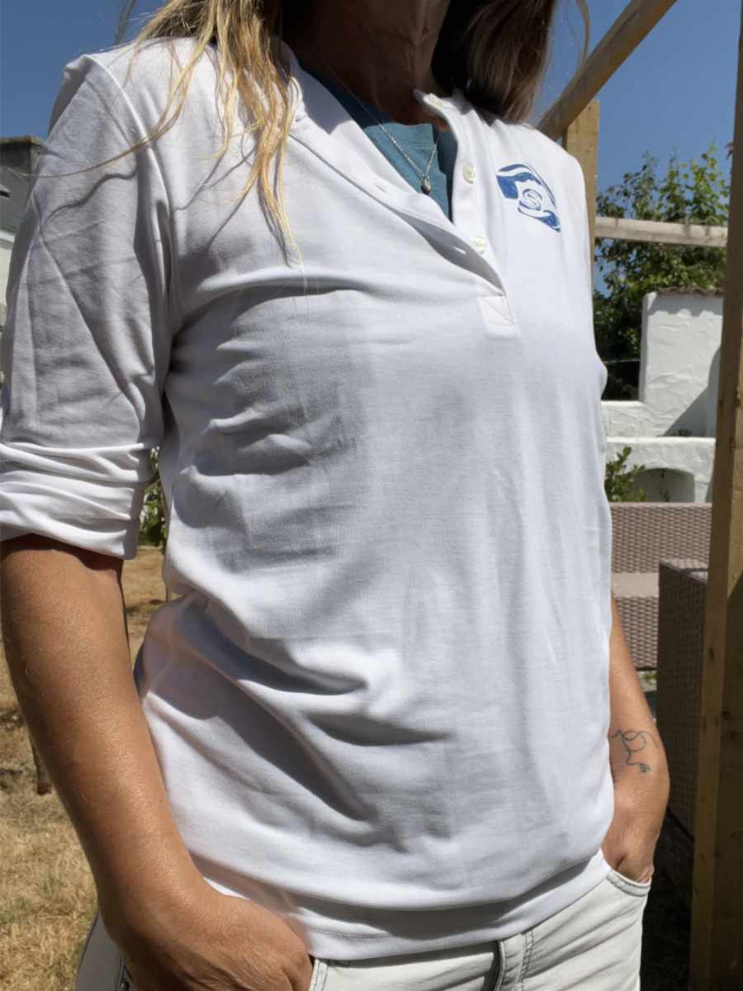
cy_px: 496
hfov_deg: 46.8
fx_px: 859
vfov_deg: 60.0
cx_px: 372
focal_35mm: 30
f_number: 2.2
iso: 32
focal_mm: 2.7
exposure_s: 1/4115
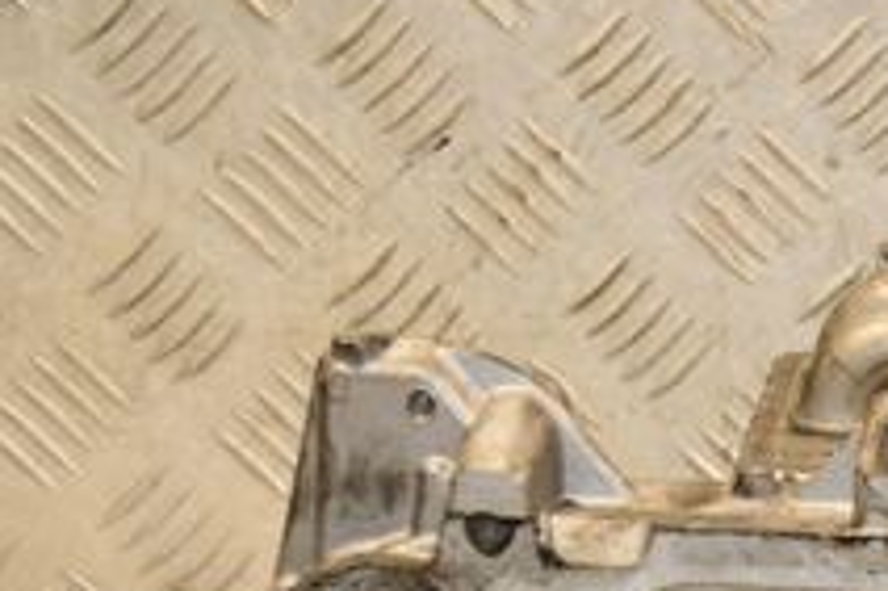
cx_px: 1269
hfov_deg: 11.5
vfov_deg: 7.9
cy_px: 708
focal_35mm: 172
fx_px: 4239
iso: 800
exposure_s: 1/160
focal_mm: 38
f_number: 6.3
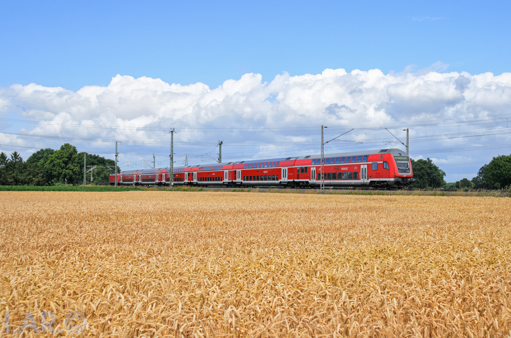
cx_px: 256
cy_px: 169
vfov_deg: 26.4
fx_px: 722
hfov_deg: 39.0
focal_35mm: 51
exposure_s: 1/640
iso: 320
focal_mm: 34
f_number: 8
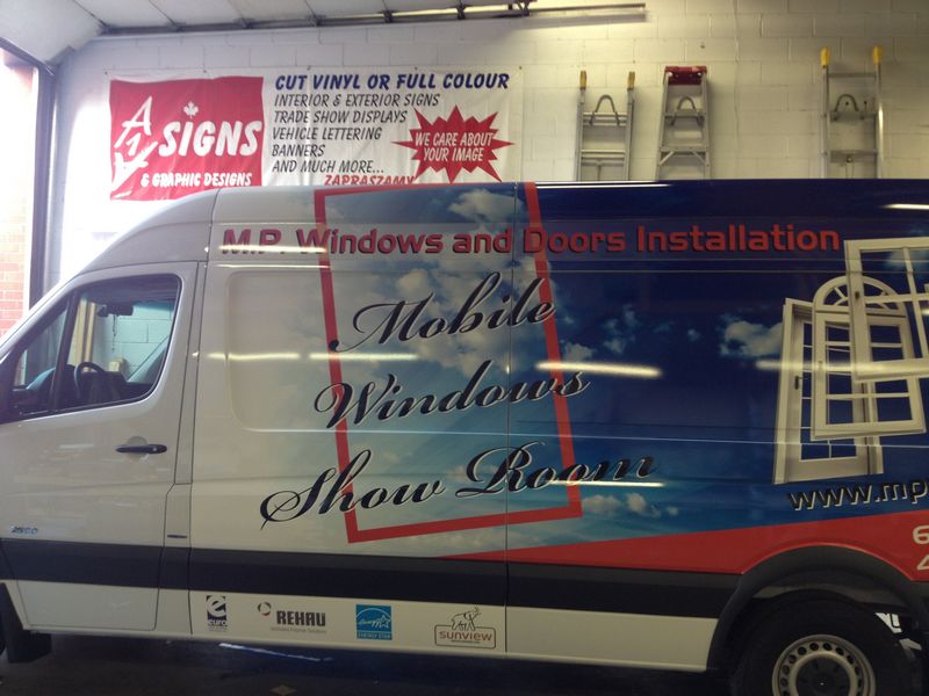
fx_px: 939
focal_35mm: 35
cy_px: 348
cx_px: 464
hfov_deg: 52.6
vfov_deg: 40.7
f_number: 2.4
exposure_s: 1/20
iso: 50
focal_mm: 4.28
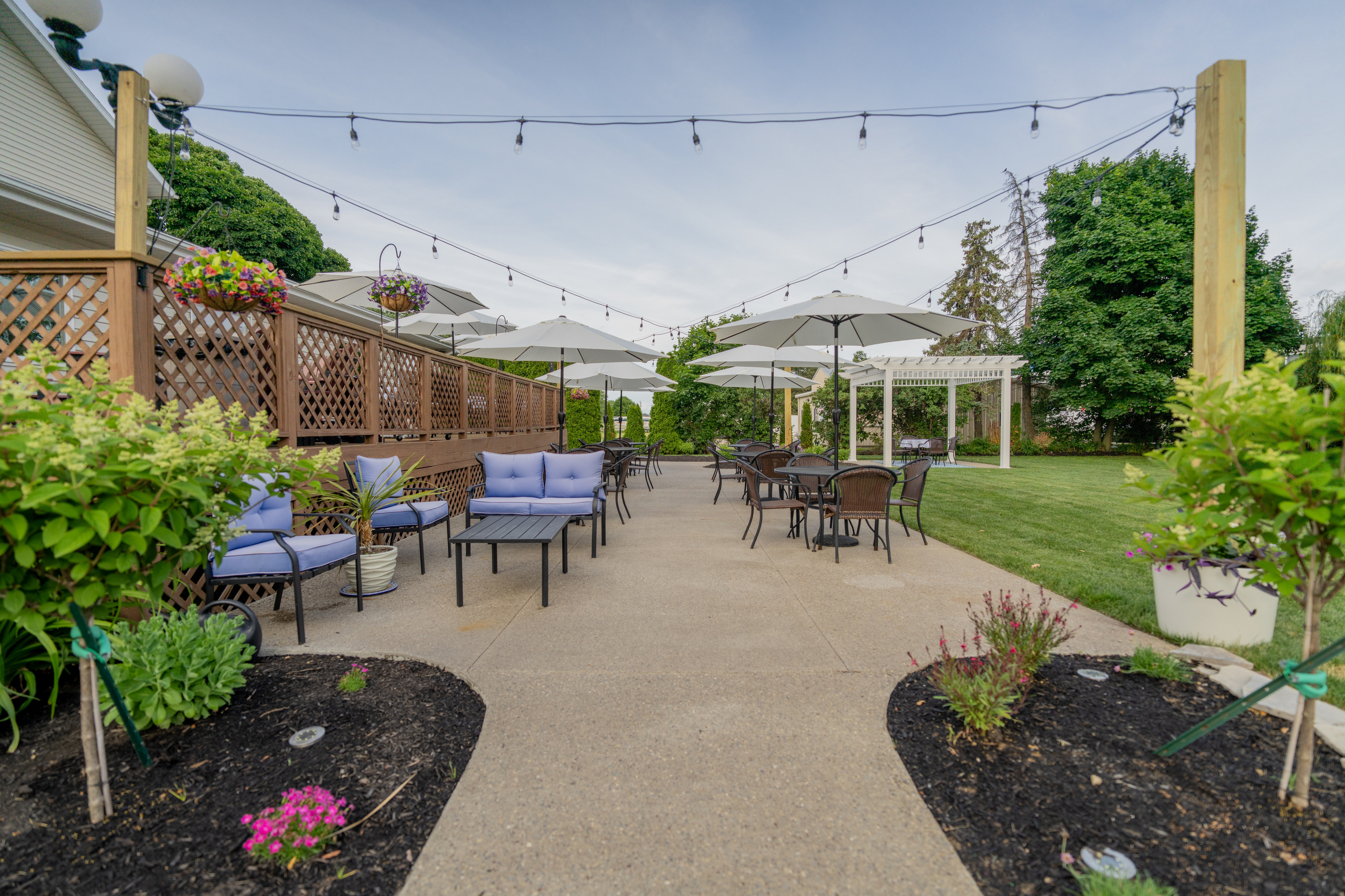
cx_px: 672
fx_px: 598
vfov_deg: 73.7
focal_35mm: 16
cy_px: 448
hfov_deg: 96.7
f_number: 1.8
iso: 100
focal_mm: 16
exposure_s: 1/8000
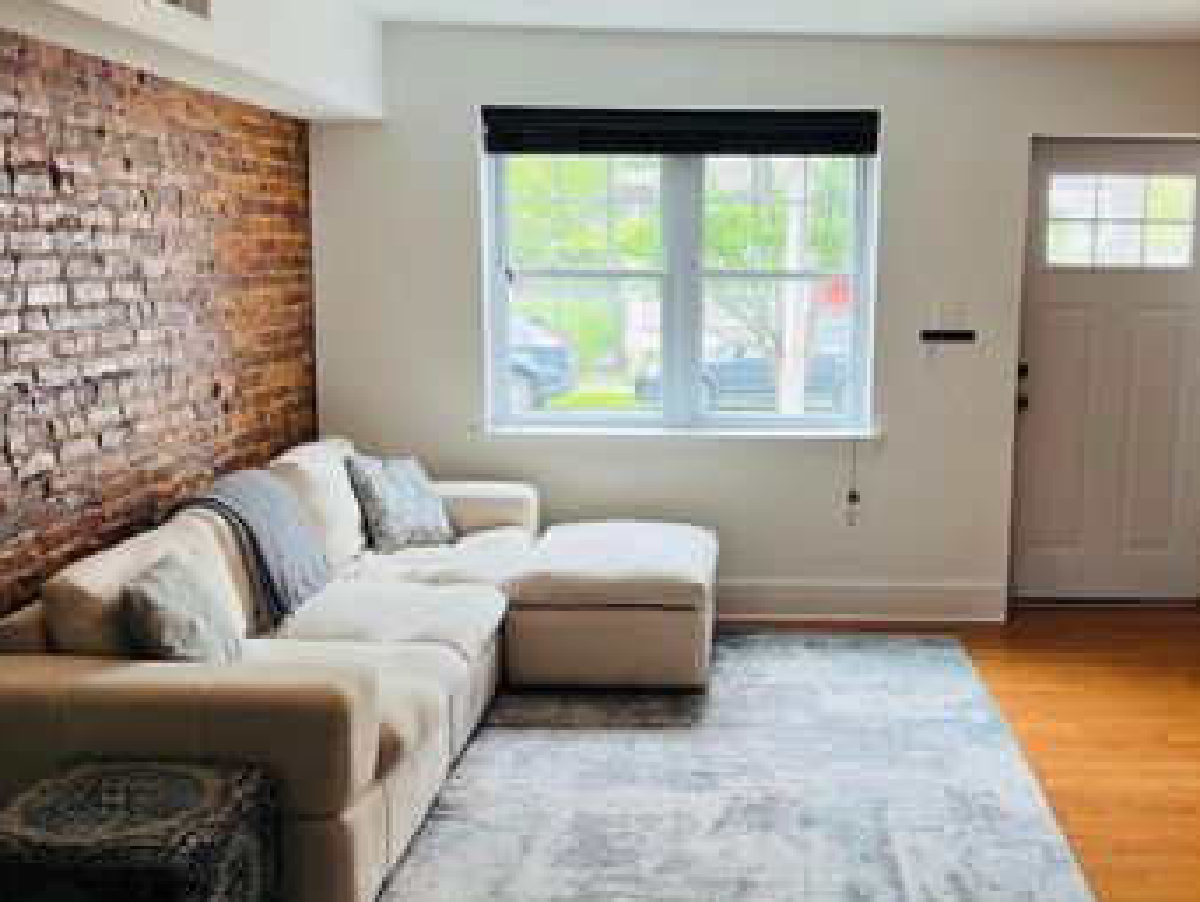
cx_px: 754
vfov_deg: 37.8
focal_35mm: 38
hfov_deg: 48.5
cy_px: 455
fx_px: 1318
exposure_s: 1/101
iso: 64
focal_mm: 5.1
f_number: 1.6
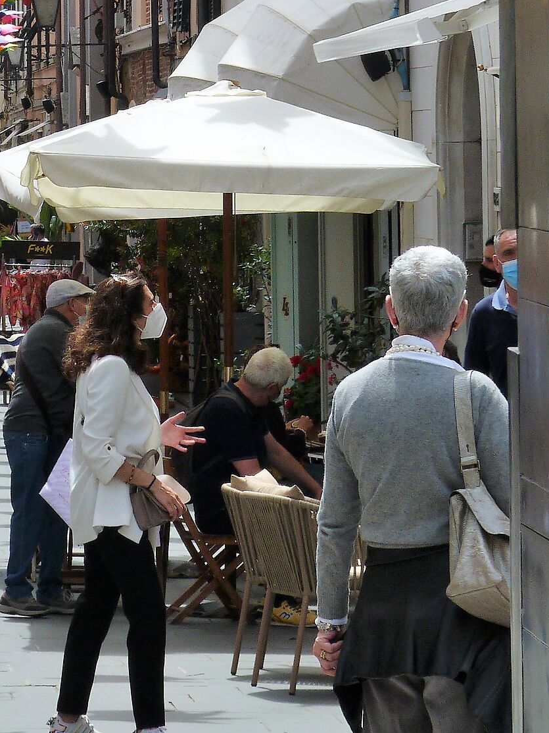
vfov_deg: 8.9
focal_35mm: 222
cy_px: 72
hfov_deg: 6.7
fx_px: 4696
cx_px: 12
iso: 80
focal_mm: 18.6
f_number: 5
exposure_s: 1/250
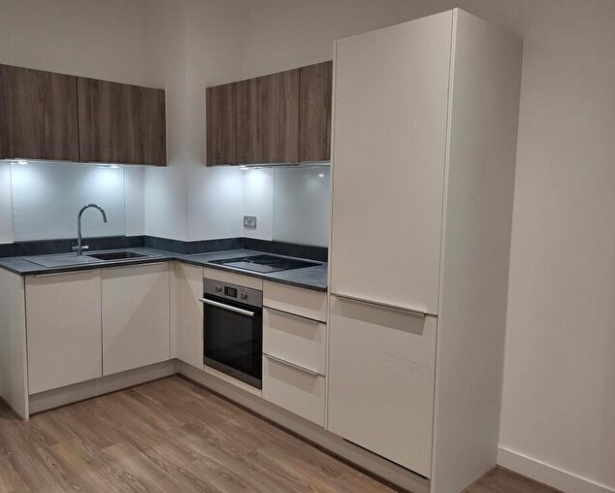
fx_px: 510
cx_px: 284
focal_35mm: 28
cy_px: 240
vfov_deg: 51.6
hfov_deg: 62.1
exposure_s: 1/100
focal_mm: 5.4
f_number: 1.8
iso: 320
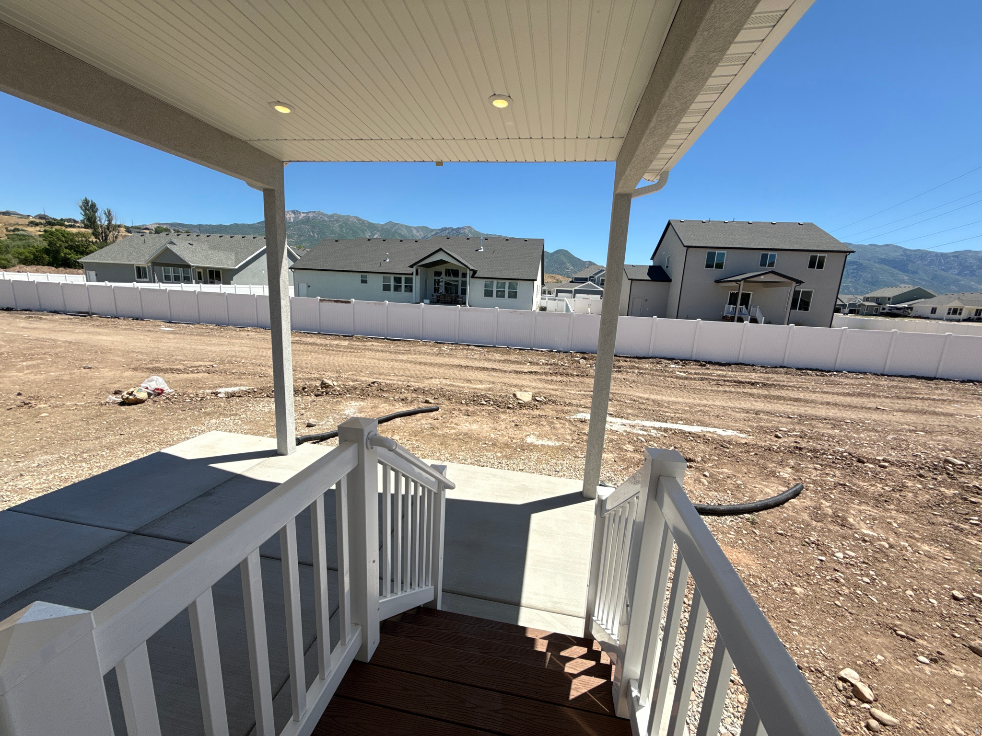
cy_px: 368
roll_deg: -3.0
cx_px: 491
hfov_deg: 102.1
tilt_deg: -11.3
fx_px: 397
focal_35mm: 14
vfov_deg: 85.7
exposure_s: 1/1961
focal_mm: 2.22
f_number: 2.2
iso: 50
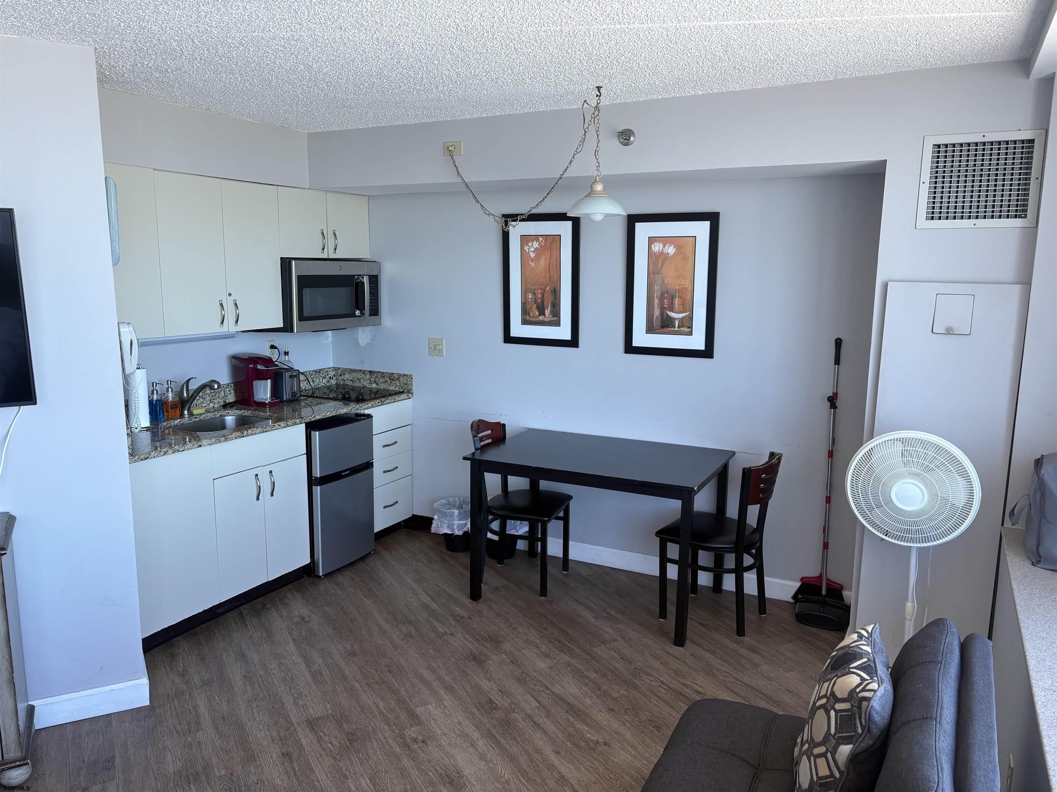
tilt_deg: -9.4
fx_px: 794
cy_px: 396
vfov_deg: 53.1
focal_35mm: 26
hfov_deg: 67.3
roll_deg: +0.2
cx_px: 528
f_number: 1.6
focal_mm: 5.96
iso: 100
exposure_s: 1/121
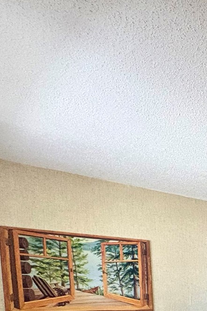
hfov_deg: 18.9
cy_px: 326
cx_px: 412
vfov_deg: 37.8
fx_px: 388
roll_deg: +0.4
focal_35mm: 45
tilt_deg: -2.6
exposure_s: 1/60
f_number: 2.2
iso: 640
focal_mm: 2.22
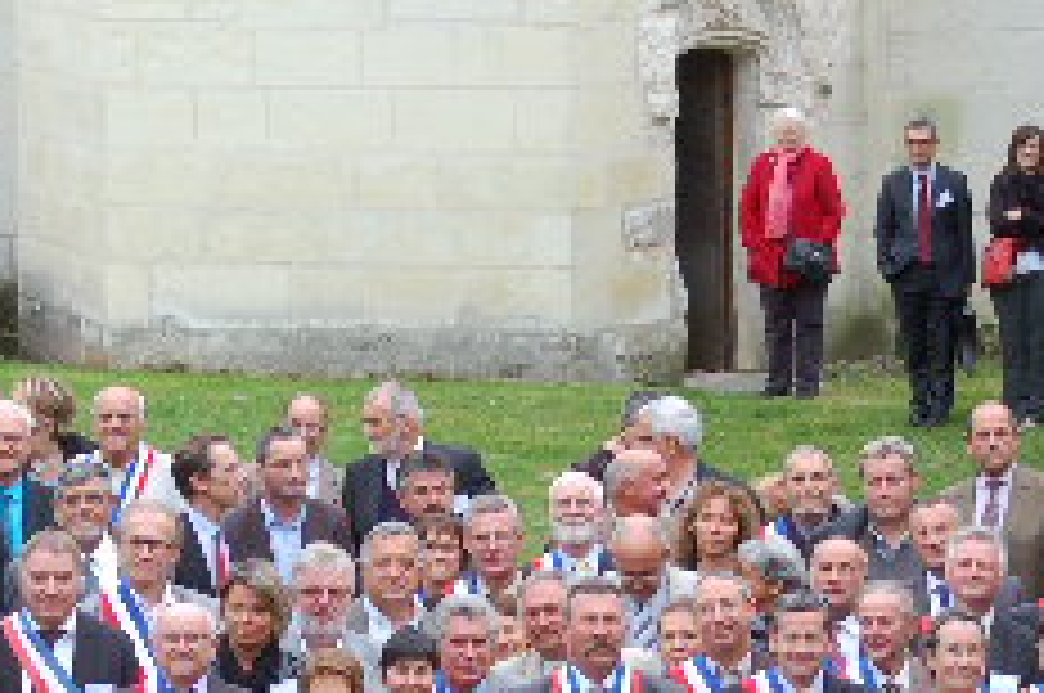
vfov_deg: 5.9
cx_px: 292
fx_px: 6719
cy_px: 630
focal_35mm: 232
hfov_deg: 8.9
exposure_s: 1/160
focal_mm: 56
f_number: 4
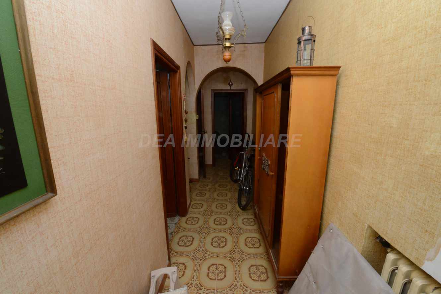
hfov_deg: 104.2
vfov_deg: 81.3
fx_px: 172
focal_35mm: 14
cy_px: 147
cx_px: 220
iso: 2800
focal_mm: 14
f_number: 22
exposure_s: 1/60
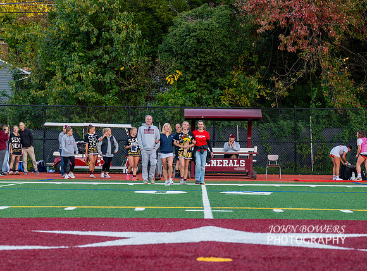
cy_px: 145
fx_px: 1283
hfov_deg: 16.3
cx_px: 184
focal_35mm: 122
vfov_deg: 12.1
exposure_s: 1/1000
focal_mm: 70
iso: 1100
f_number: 3.5
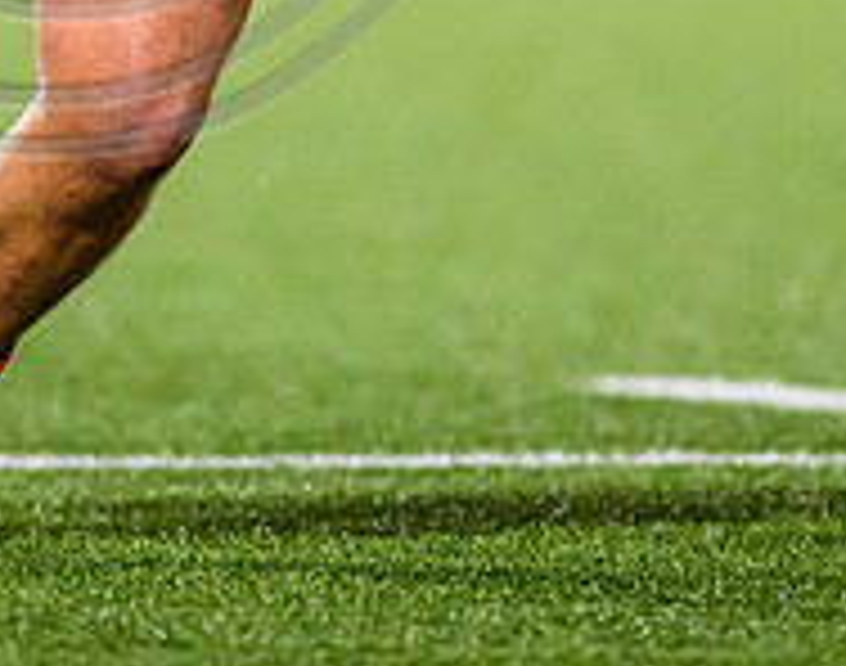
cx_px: 60
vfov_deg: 1.0
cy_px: -217
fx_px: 37449
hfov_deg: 1.3
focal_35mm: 1505
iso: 8000
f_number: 3.2
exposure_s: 1/2000
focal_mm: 400
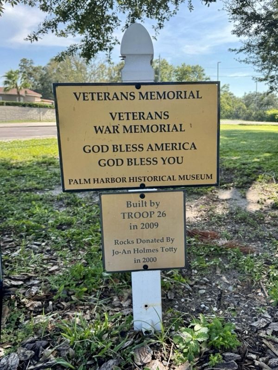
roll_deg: +0.9
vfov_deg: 71.6
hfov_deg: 56.8
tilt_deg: -13.9
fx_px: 257
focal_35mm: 24
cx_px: 139
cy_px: 185
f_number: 1.78
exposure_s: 1/1131
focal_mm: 6.76
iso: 80
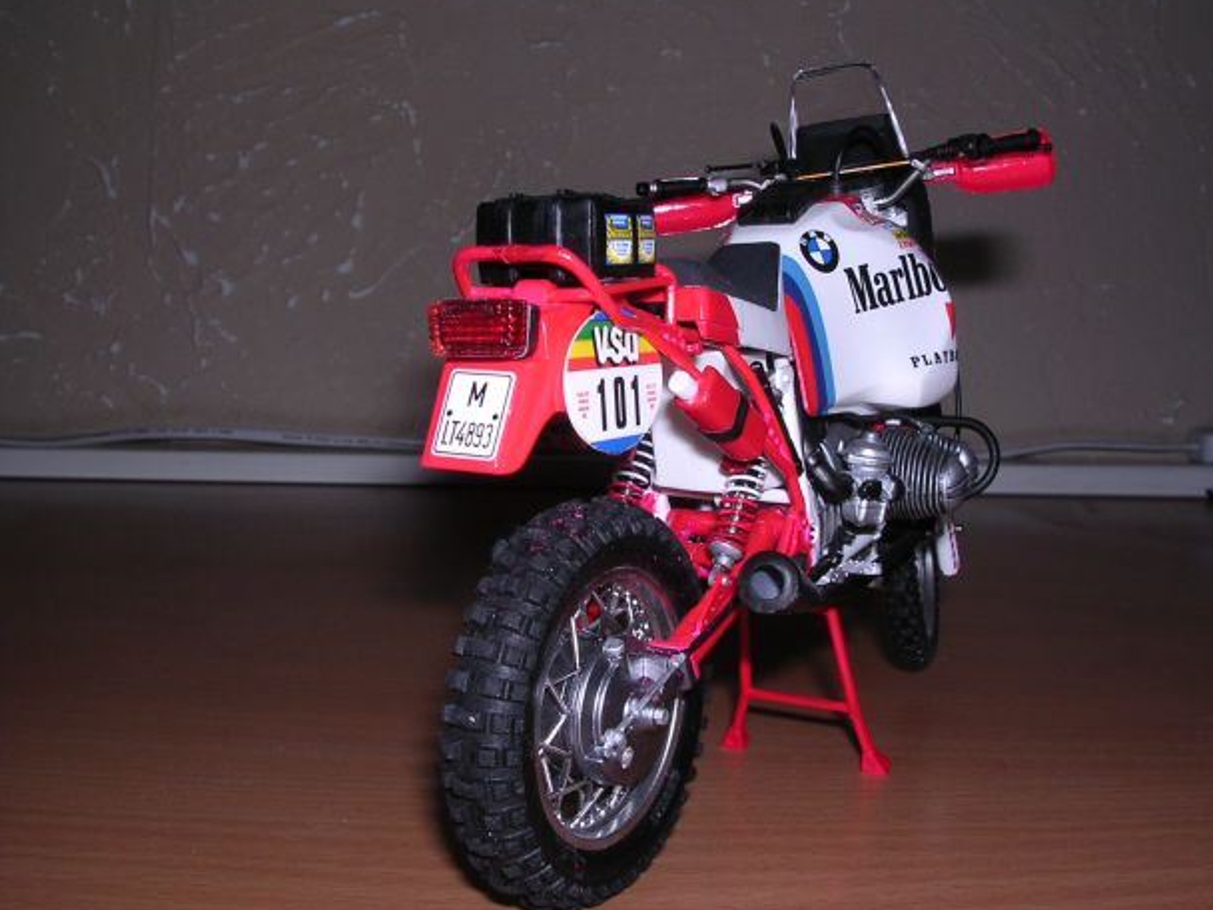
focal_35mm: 40
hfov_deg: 46.8
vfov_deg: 36.0
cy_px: 455
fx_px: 1402
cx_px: 636
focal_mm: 5.8
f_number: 5.6
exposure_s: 1/60.1
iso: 100
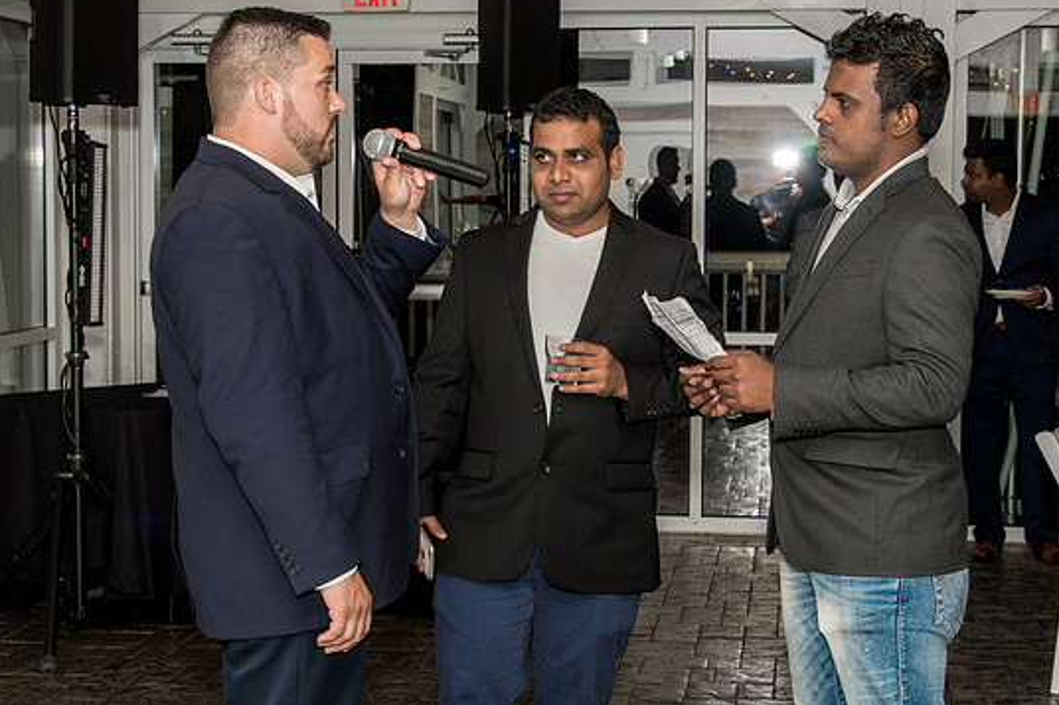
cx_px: 496
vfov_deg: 17.7
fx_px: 2264
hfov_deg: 26.3
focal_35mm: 77
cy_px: 334
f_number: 6.3
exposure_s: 1/160
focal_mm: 44
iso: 400
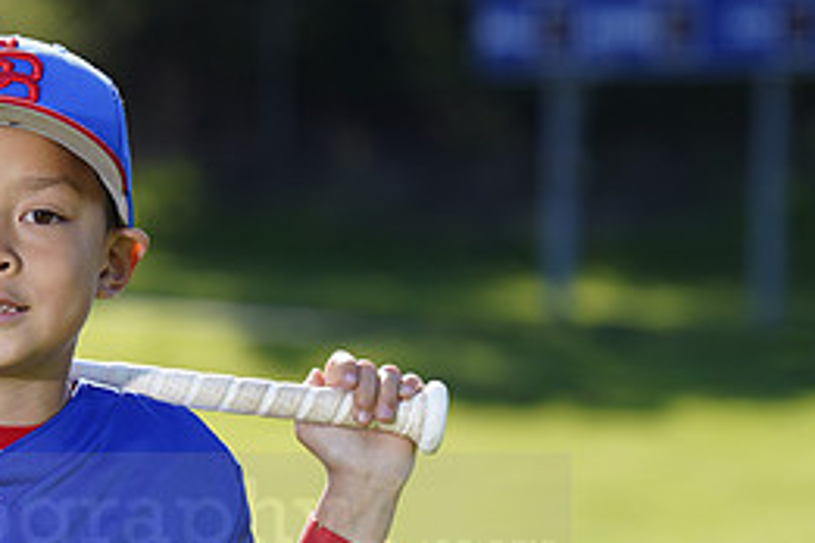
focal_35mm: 345
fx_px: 7810
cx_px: -34
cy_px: 495
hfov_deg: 6.0
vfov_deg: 4.0
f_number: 5
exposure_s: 1/250
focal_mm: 155
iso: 100
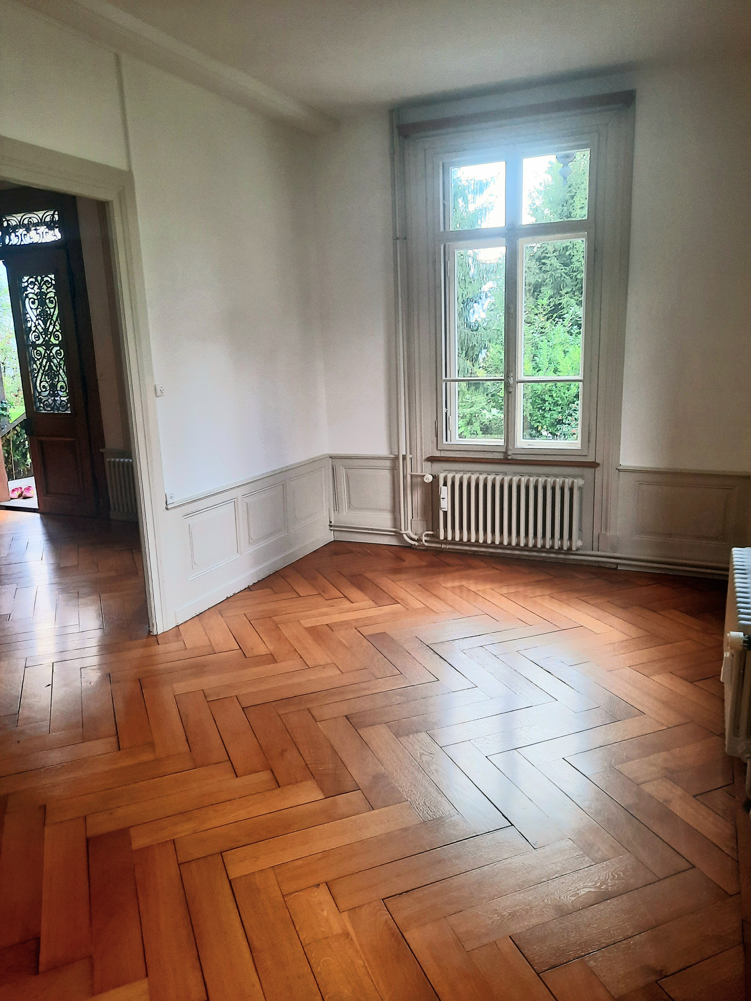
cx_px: 376
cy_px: 500
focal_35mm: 25
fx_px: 723
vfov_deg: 69.4
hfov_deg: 54.9
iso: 100
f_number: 2
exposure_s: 1/50
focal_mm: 4.6
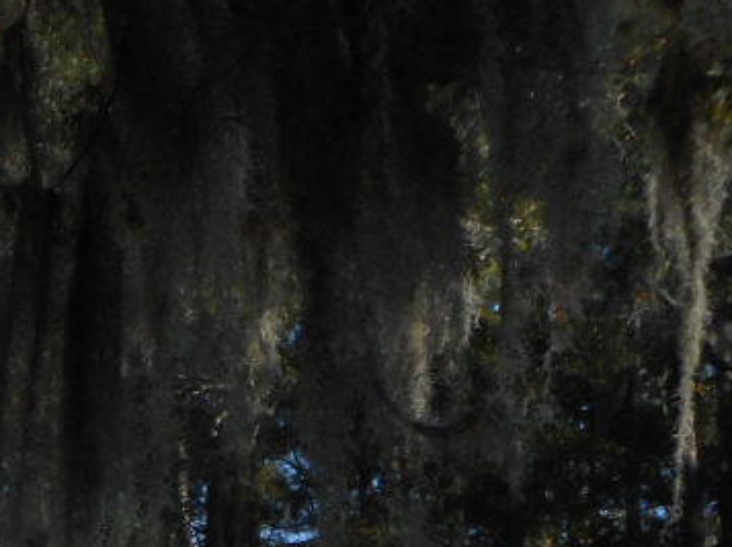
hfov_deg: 10.4
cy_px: 1043
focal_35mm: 175
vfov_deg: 8.1
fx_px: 3697
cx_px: -707
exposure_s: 1/400
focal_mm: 6.9
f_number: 4.5
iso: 80
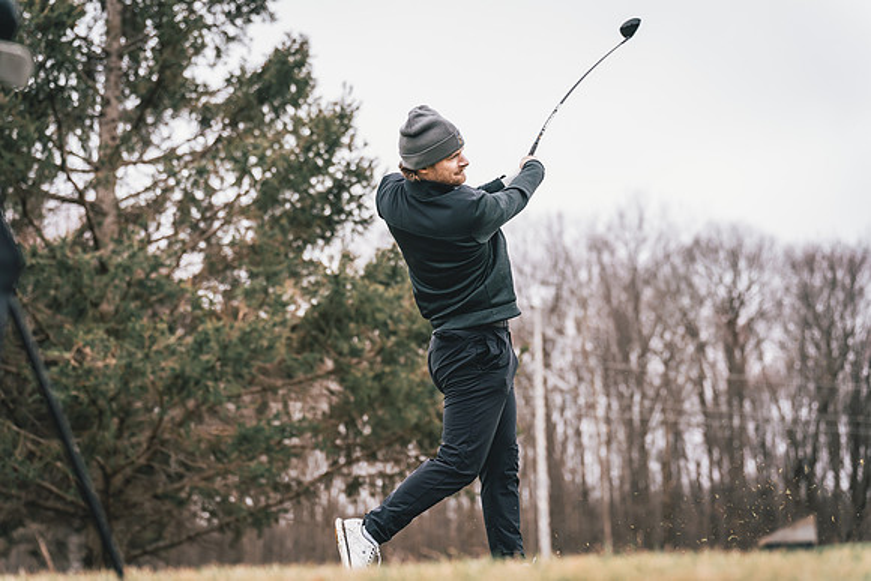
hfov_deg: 25.1
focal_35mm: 81
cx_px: 436
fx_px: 1959
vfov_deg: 16.9
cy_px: 290
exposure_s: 1/3200
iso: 640
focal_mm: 78
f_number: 2.8
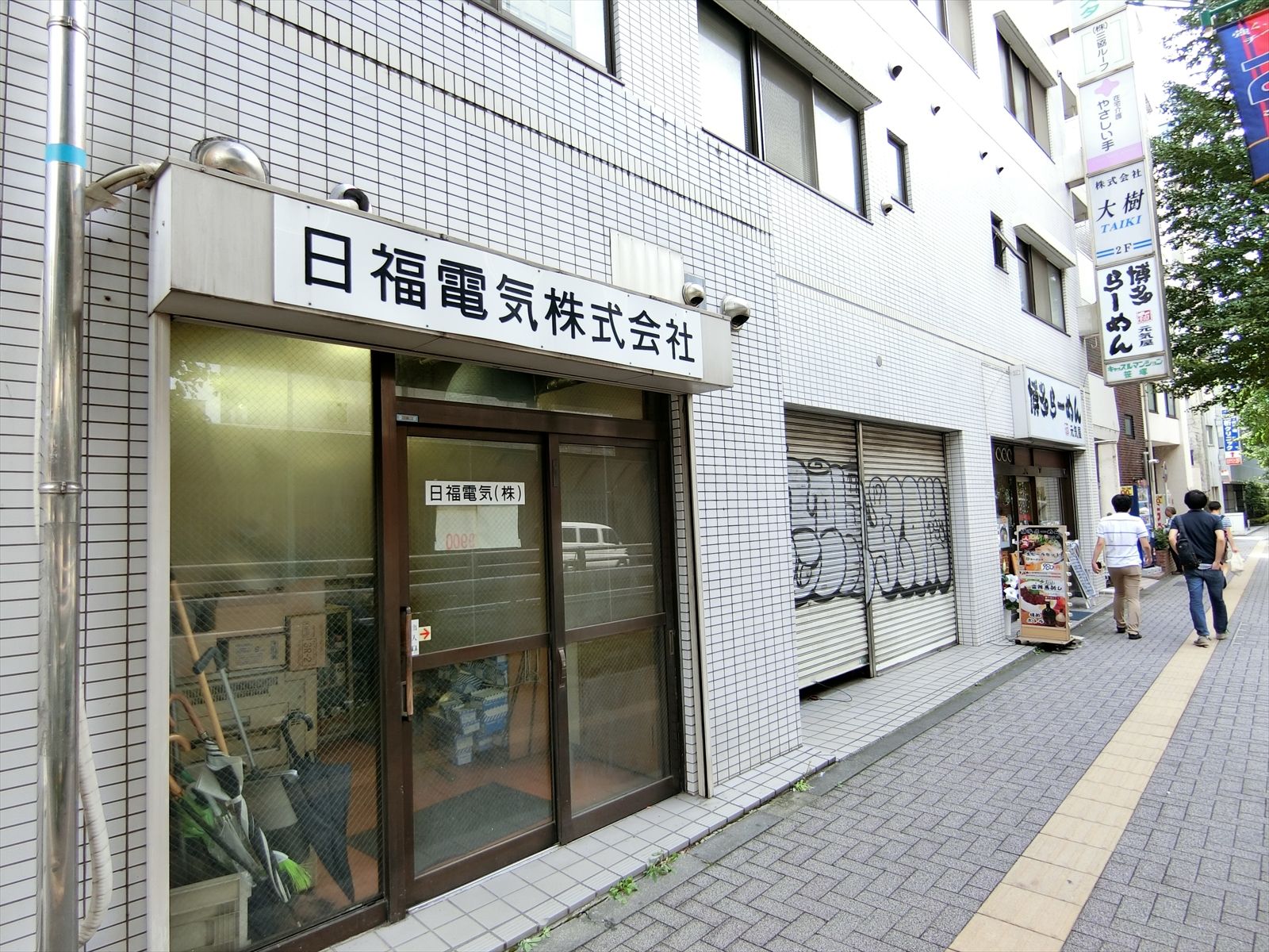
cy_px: 476
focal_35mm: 19
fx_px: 697
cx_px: 634
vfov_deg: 68.7
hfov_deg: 84.7
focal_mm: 4.06
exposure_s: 1/125
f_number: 2.7
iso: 80
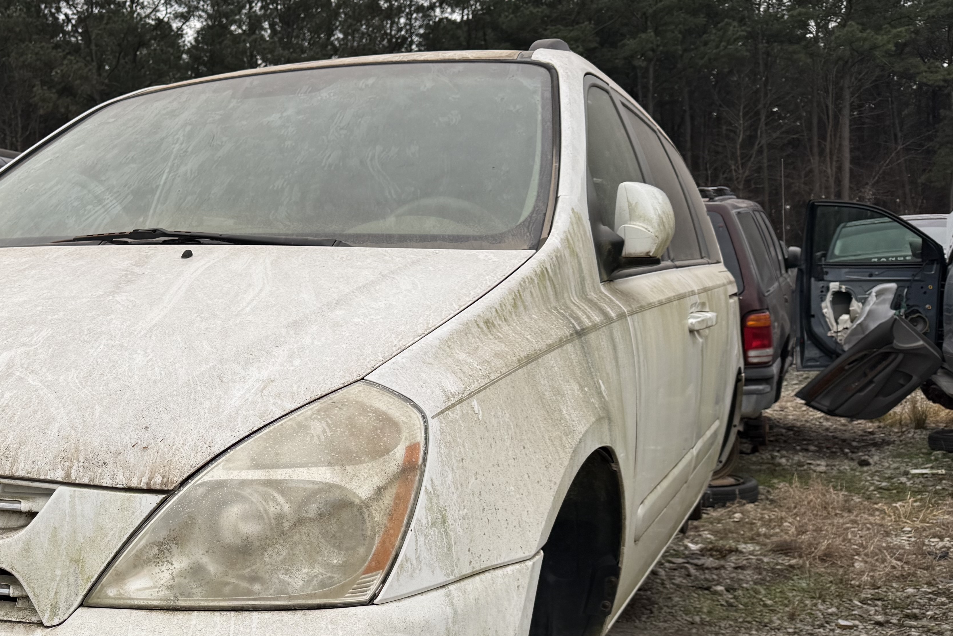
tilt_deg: -4.1
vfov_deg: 31.0
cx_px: 203
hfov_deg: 43.5
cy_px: 422
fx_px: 1138
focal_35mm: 43
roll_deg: +3.4
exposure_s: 1/1174
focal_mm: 6.76
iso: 80
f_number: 1.78
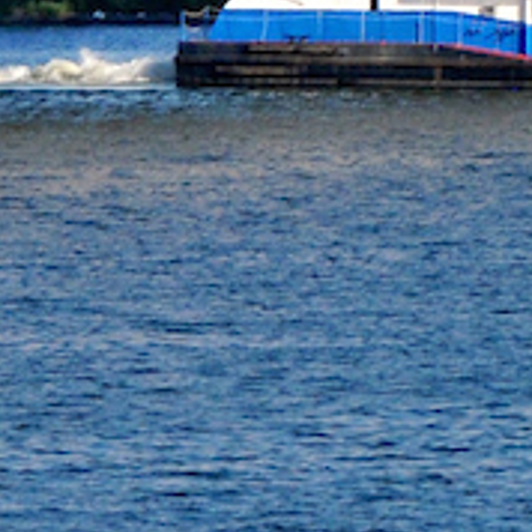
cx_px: 1040
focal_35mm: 1156
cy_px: -542
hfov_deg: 1.5
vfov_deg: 1.5
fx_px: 20098
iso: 640
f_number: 13
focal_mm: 135
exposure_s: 1/640
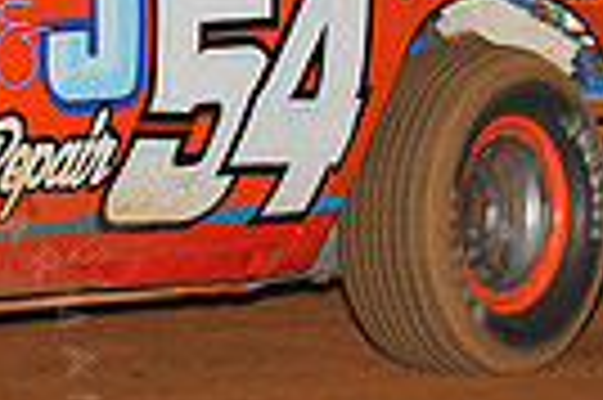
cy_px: -13
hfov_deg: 4.3
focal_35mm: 484
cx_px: -176
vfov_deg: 2.8
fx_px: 8097
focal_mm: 112
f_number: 7.1
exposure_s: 1/250
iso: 640
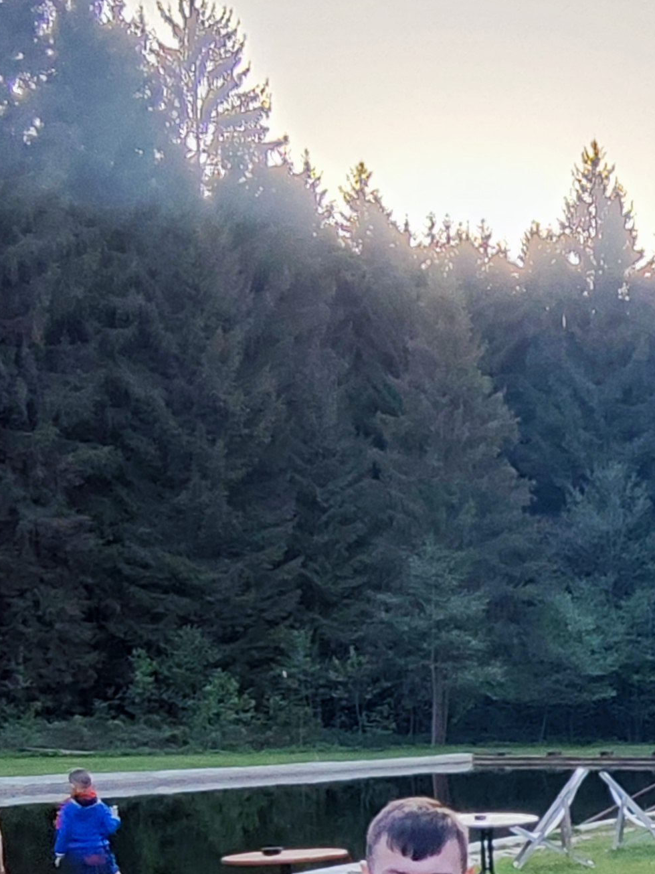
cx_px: 811
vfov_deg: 41.4
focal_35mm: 40
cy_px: 854
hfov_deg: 30.0
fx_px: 1009
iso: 57
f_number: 2.2
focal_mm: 1.66
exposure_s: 1/192
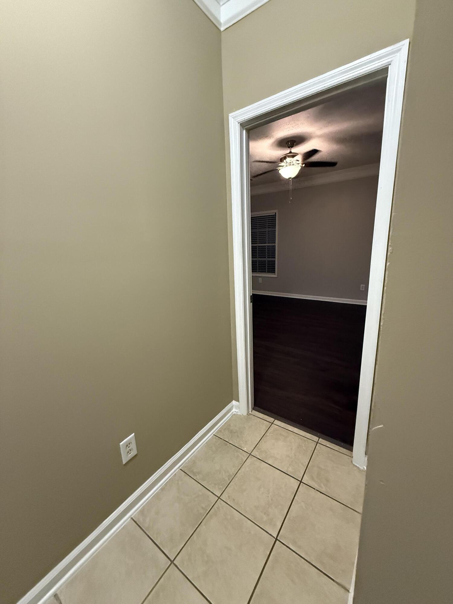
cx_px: 226
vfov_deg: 102.1
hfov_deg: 85.7
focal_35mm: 14
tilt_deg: -9.7
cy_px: 302
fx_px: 244
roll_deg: +3.1
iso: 1000
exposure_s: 1/60
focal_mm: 2.22
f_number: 2.2
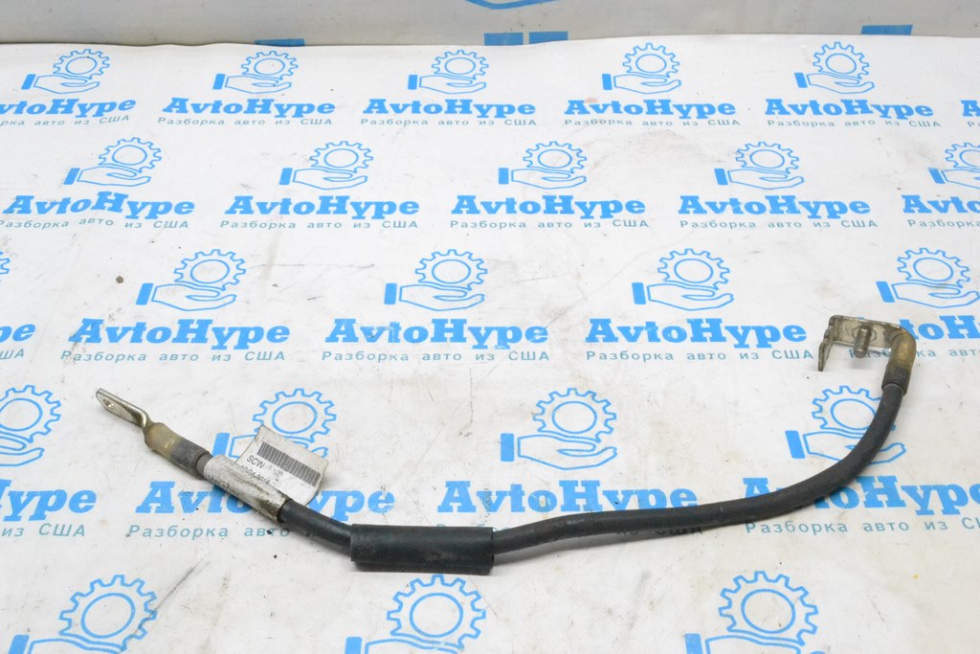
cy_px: 327
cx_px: 490
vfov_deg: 34.2
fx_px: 1062
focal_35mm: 39
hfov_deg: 49.5
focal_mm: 26
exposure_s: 1/100
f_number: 13
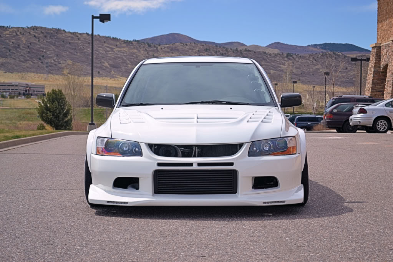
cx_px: 196
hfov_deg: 24.6
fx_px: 901
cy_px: 131
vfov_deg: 16.6
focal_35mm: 82
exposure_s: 1/160
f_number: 6.3
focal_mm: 55
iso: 100
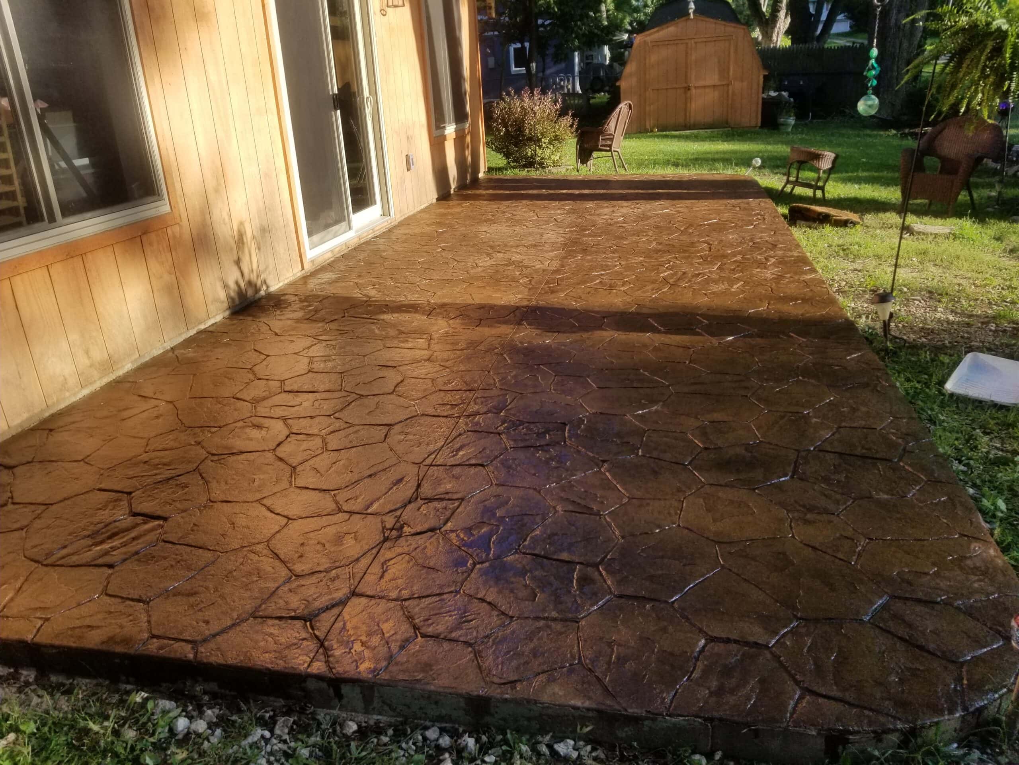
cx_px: 510
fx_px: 765
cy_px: 382
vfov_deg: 53.1
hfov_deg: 67.3
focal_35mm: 26
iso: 50
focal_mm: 4.25
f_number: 1.7
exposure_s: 1/1025
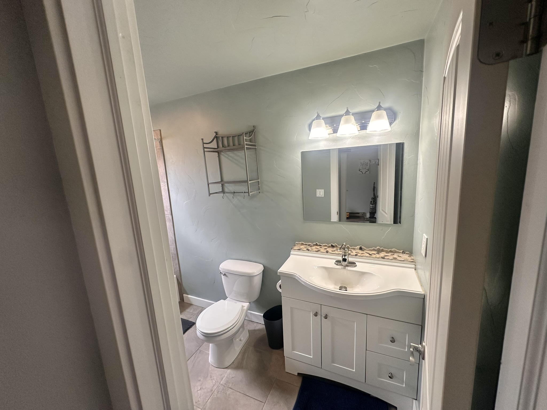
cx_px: 274
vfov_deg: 85.7
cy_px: 205
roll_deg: +2.4
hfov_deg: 102.1
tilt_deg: -9.0
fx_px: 221
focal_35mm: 14
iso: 160
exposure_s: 1/120
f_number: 2.2
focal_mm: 2.22
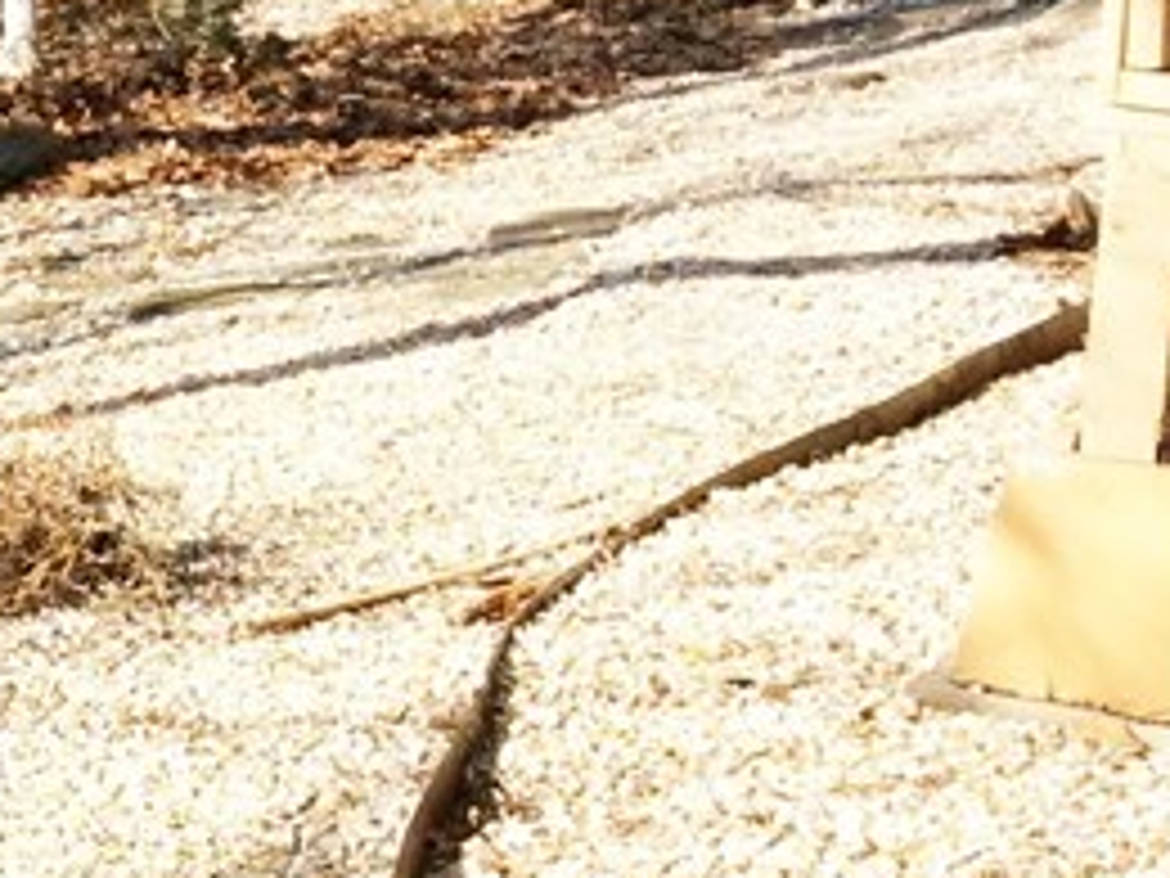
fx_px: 4259
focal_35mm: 126
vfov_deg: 11.6
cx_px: -1004
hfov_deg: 13.8
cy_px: 5
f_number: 2.4
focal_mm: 3.3
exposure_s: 1/773
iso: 32
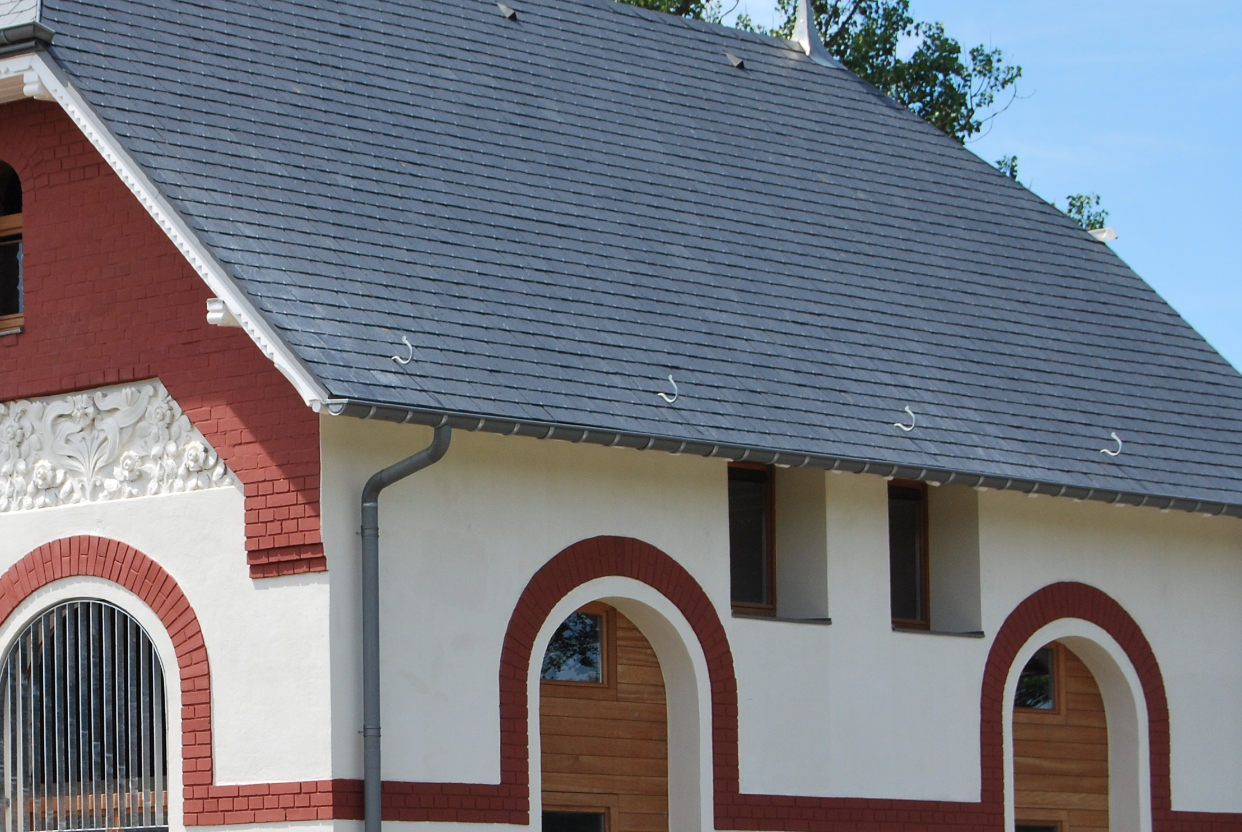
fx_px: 4525
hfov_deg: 15.5
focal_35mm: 131
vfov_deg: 10.5
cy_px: 577
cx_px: 163
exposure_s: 1/200
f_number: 10
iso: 200
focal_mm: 50
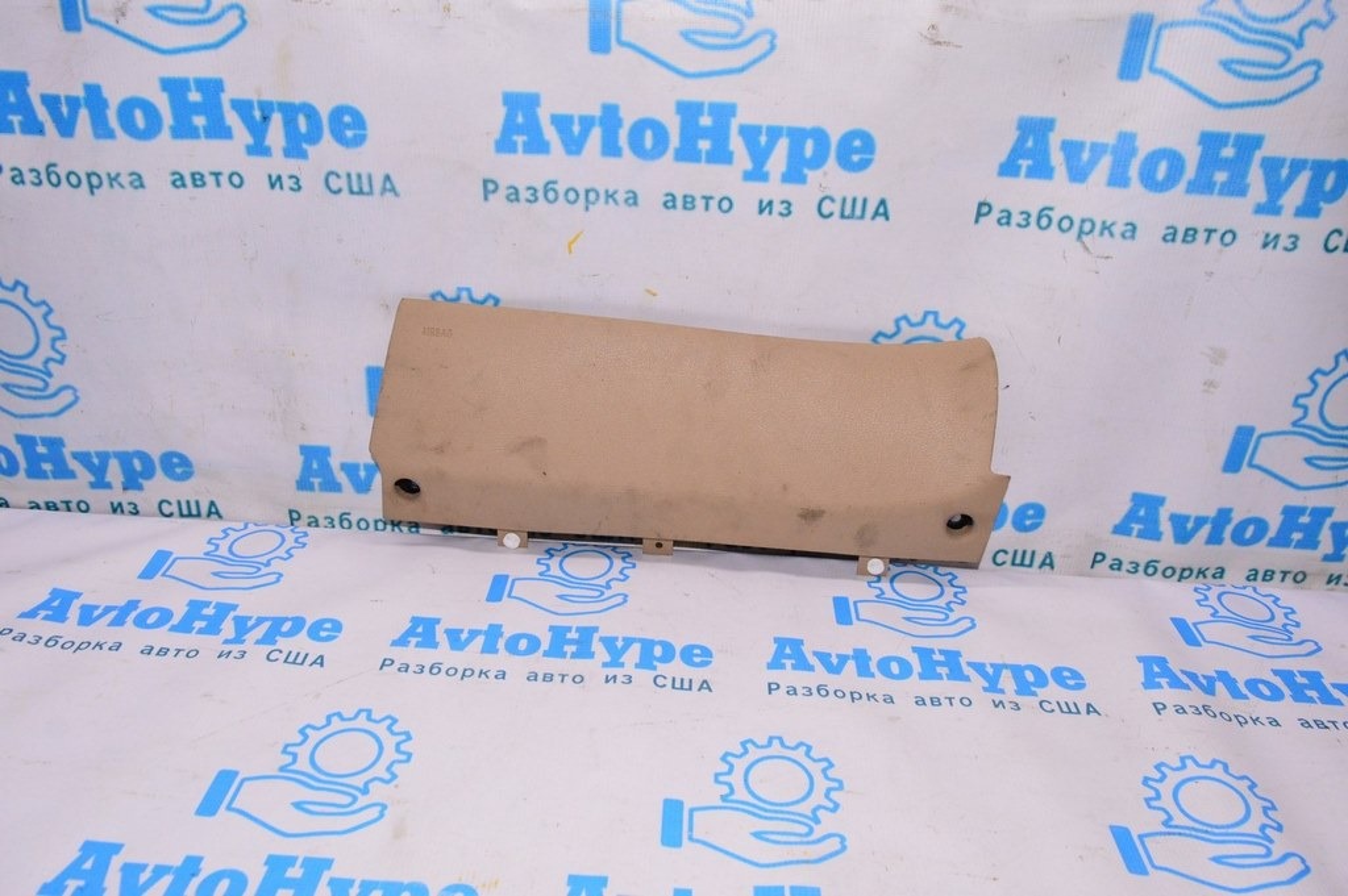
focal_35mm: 27
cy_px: 448
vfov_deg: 47.9
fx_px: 1010
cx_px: 674
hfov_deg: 67.4
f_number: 8
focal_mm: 18
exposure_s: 1/200
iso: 1600
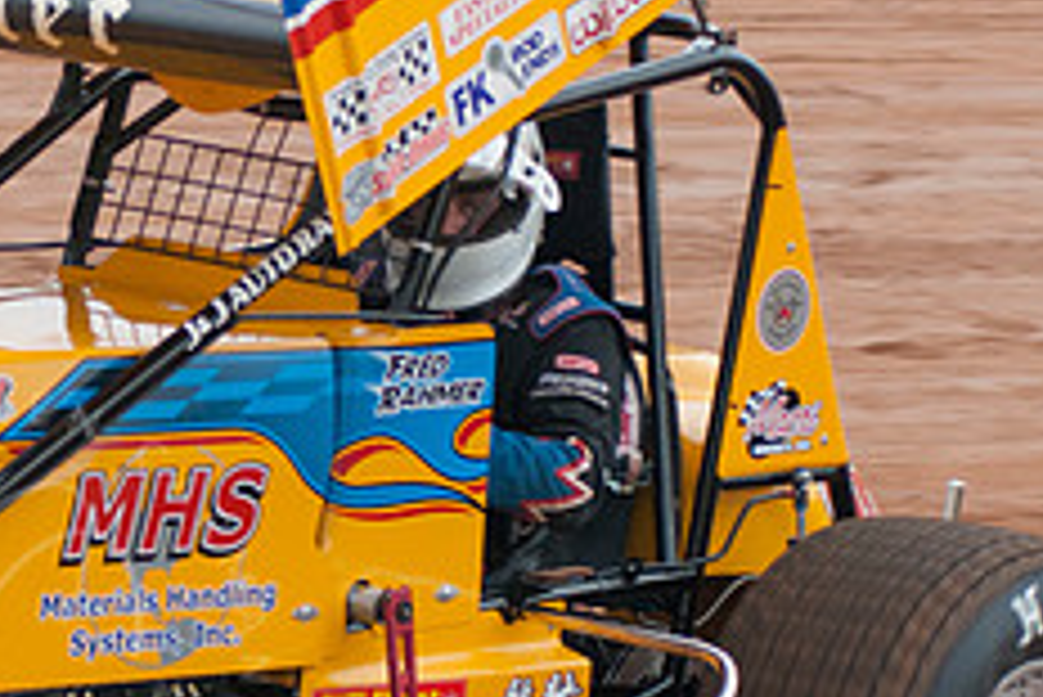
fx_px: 8697
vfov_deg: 4.6
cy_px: 243
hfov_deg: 6.8
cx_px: -4
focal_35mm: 300
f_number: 4
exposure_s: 1/320
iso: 400
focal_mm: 80
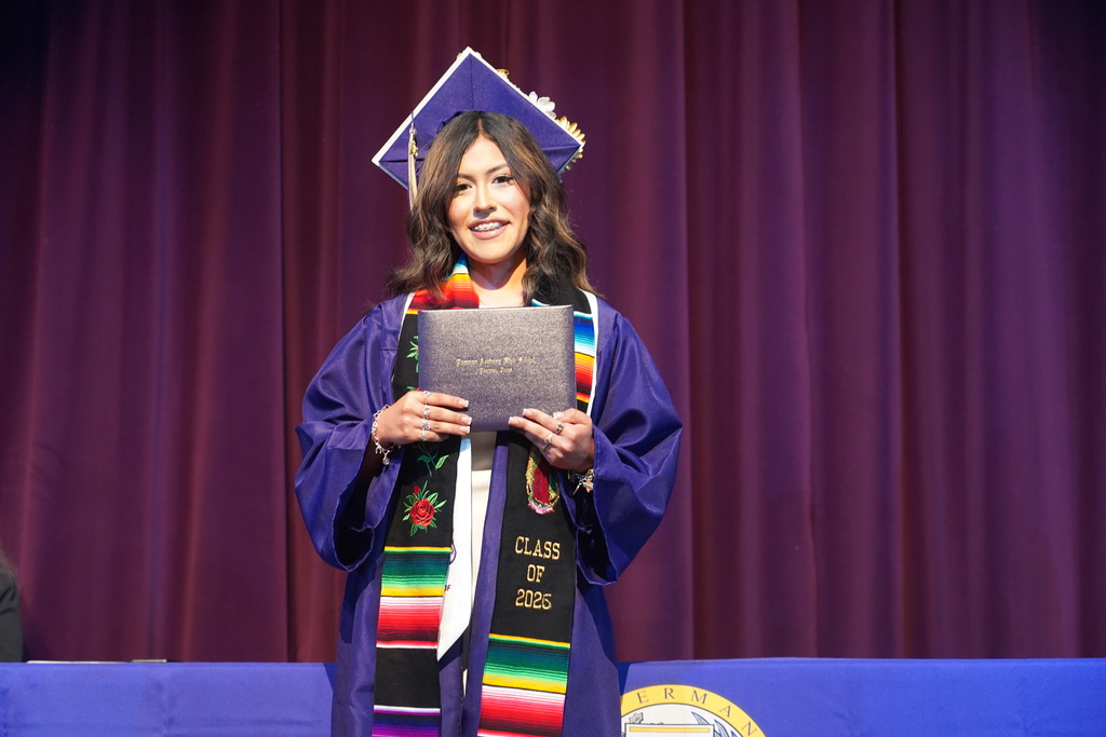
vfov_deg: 20.0
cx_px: 553
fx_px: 2089
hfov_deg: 29.7
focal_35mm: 68
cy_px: 368
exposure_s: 1/160
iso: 4000
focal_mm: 68
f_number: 4
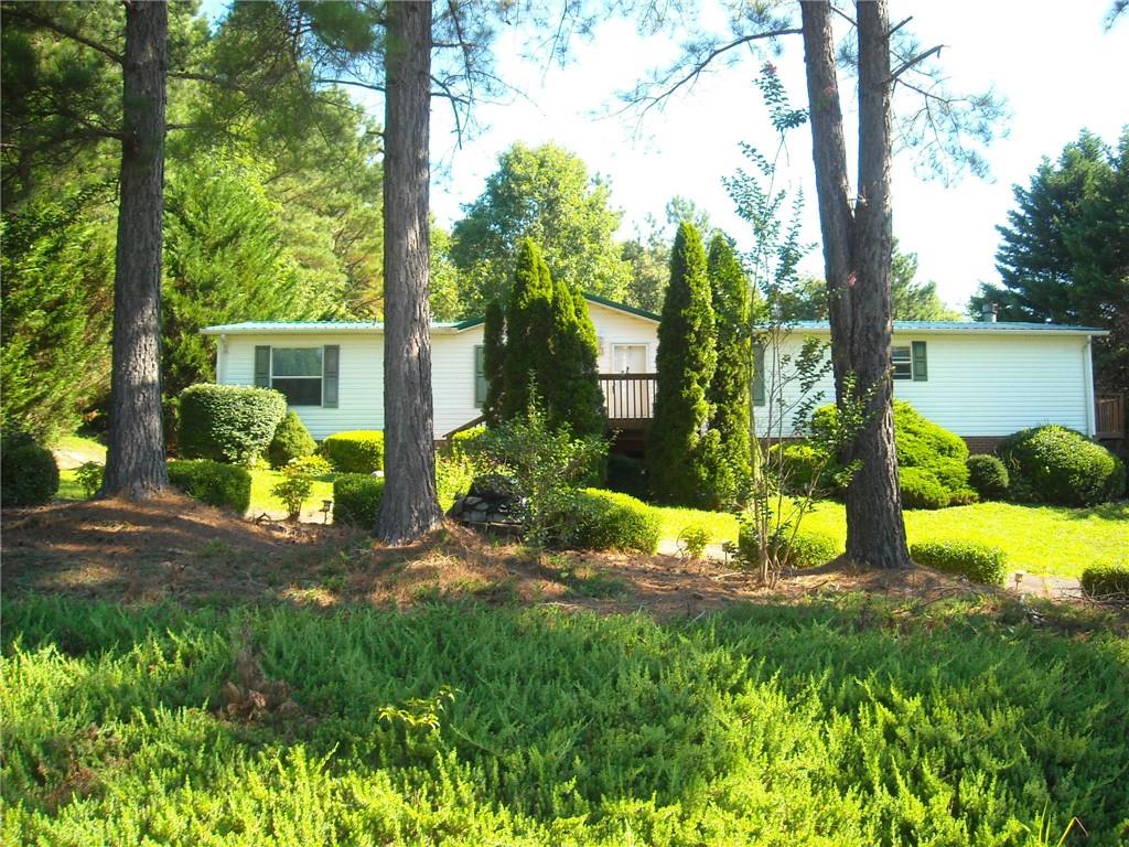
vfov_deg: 40.7
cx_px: 564
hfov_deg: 52.6
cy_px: 424
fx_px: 1142
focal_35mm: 35
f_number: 2.8
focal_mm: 5.7
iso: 113
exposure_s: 1/250
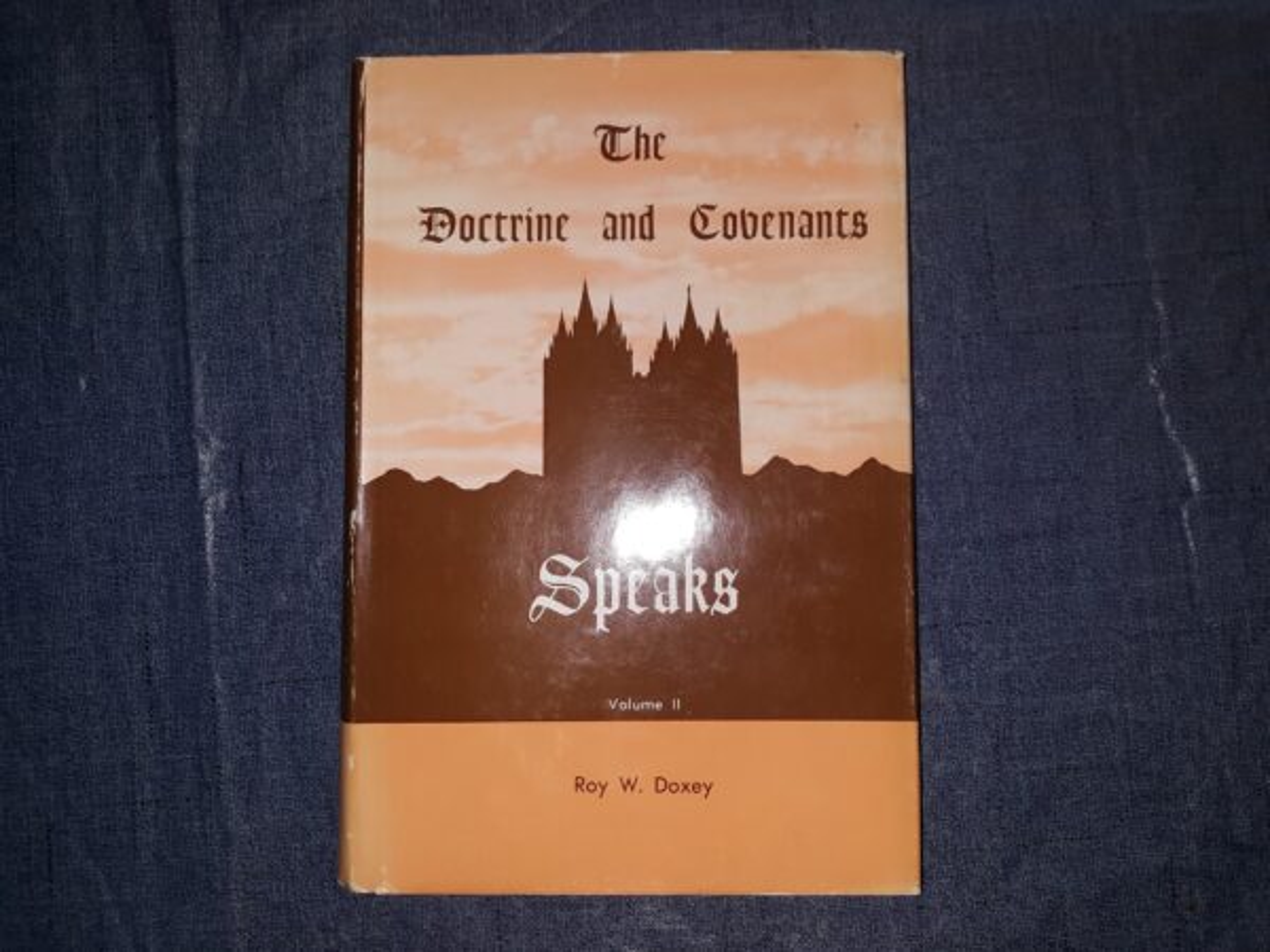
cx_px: 635
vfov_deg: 49.7
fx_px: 1027
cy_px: 476
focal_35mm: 28
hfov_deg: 63.4
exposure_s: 1/108
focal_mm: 3.7
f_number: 1.7
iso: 40
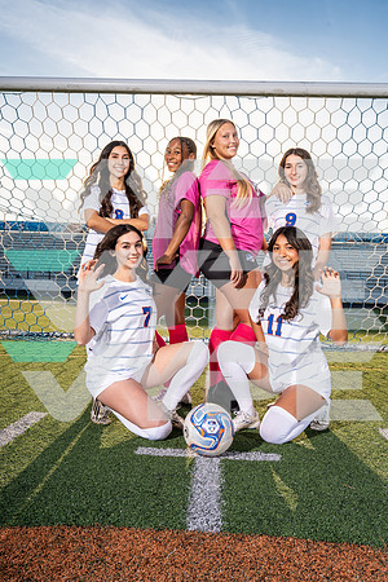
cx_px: 194
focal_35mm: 31
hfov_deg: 42.3
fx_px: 501
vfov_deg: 60.3
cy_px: 291
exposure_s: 1/250
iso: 100
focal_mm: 31
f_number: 10
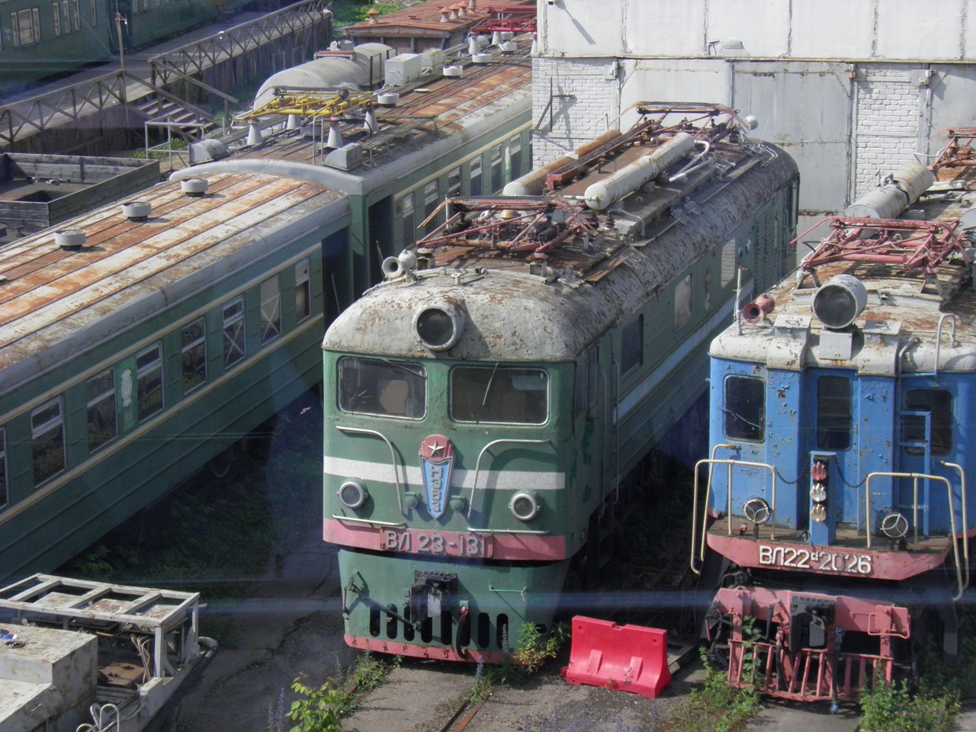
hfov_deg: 23.3
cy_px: 366
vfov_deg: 17.6
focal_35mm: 84
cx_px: 488
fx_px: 2368
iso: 200
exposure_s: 1/800
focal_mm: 15.2
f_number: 5.6
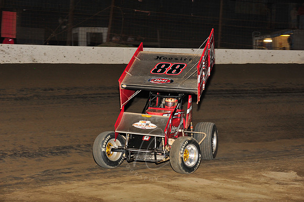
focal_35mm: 105
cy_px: 101
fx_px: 886
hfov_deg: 19.5
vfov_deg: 13.0
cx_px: 152
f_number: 6.3
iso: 1000
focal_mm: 105
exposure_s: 1/320
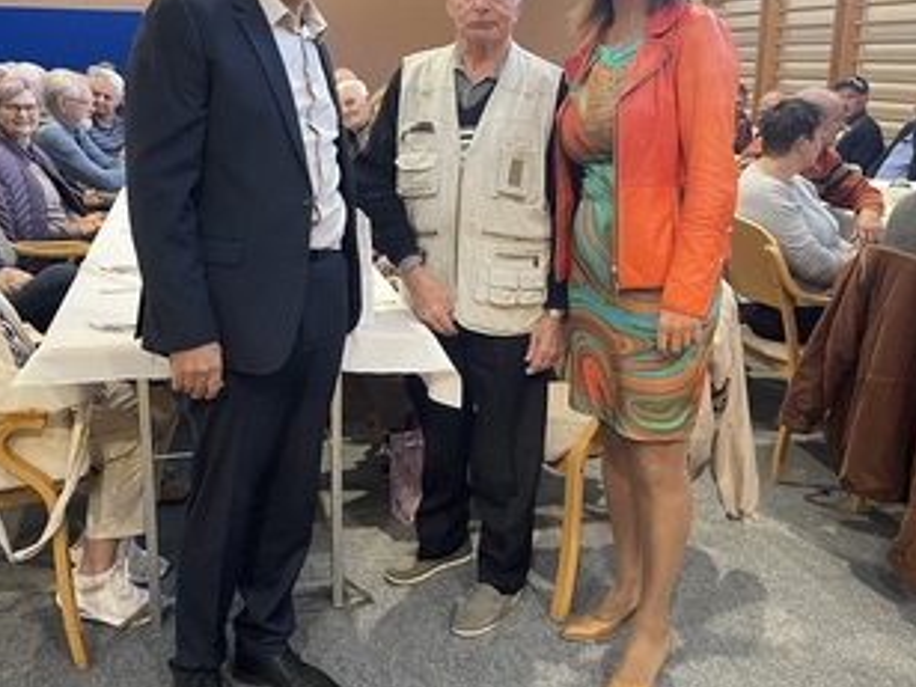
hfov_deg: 49.0
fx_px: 1006
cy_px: 309
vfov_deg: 37.7
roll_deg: -0.6
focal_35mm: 38
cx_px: 449
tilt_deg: -13.4
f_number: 1.6
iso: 125
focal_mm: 4.2
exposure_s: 1/60
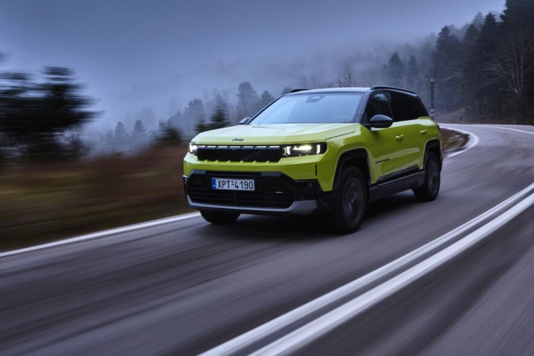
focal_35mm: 40
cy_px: 147
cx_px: 299
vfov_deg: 33.3
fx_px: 593
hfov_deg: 48.4
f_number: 11
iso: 125
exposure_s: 1/10
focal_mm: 22
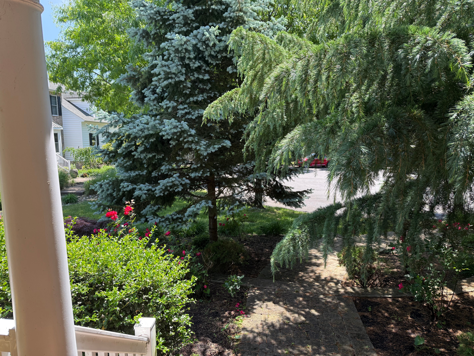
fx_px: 329
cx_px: 237
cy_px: 178
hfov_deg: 71.6
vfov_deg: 56.8
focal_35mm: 24
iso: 100
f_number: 1.78
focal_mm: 6.76
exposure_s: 1/796
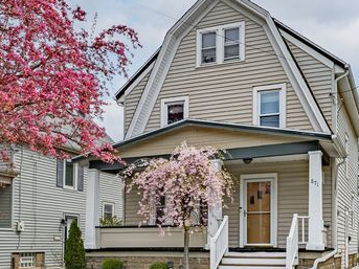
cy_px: 134
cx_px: 209
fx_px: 225
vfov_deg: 61.7
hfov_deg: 76.6
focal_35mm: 22
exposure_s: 1/640
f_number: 18
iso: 64
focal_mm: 15.5
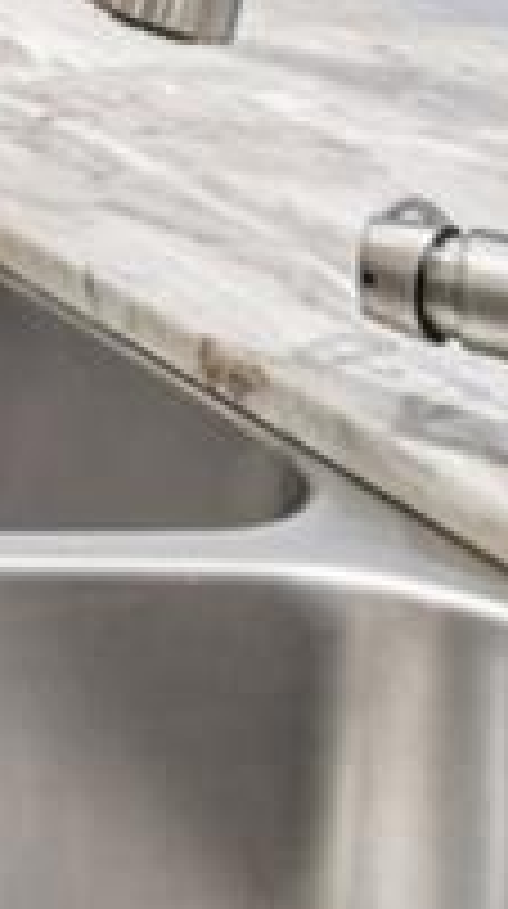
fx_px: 2044
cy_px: -511
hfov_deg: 8.1
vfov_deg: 20.7
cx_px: -1524
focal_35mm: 85
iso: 400
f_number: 8
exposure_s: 1/6
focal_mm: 16
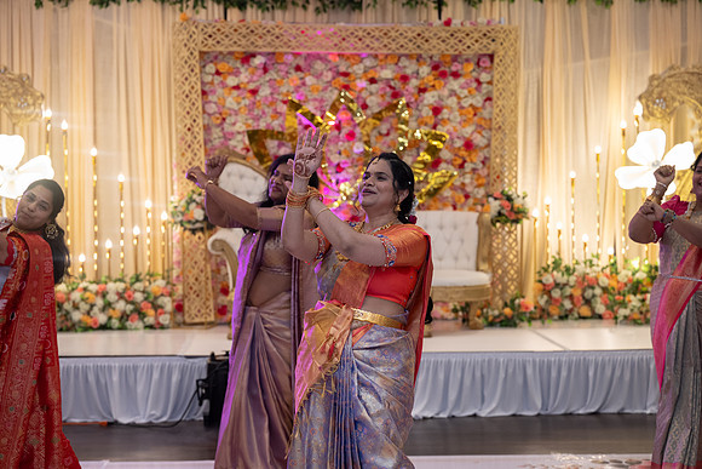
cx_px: 351
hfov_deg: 28.7
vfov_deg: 19.4
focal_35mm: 70
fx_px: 1373
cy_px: 234
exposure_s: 1/160
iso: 1000
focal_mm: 70
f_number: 3.5
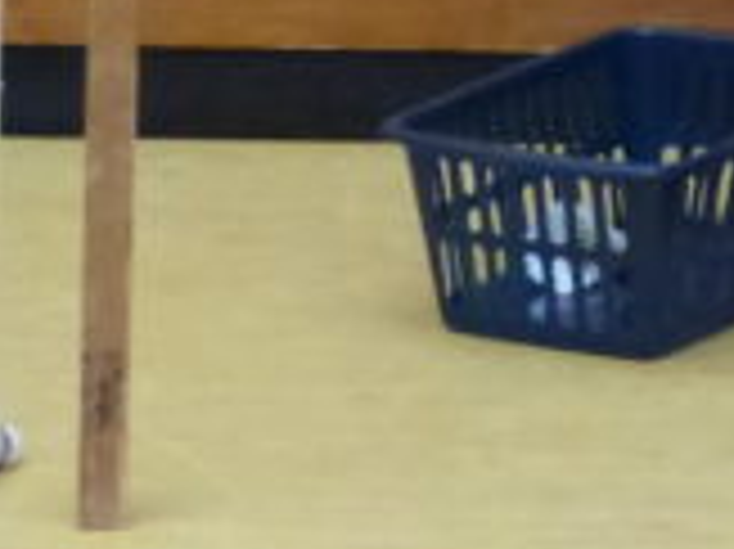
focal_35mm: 471
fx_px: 9980
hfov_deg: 4.1
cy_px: -855
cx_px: 1644
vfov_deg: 3.1
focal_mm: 13.5
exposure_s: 1/200
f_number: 2.8
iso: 800
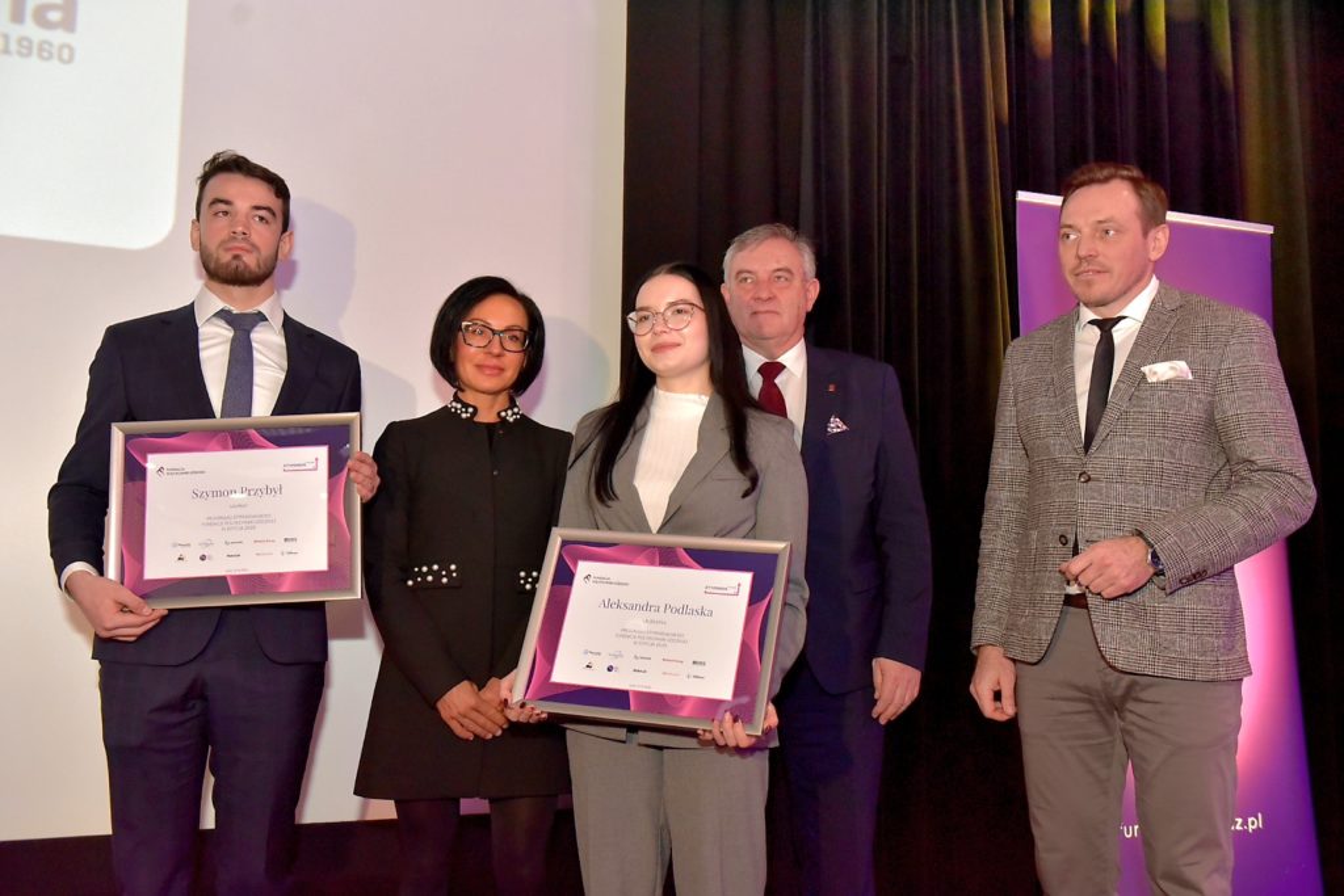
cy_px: 448
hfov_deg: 55.8
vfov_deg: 38.9
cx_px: 672
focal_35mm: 34
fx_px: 1269
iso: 4000
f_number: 4.5
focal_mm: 34
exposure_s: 1/125
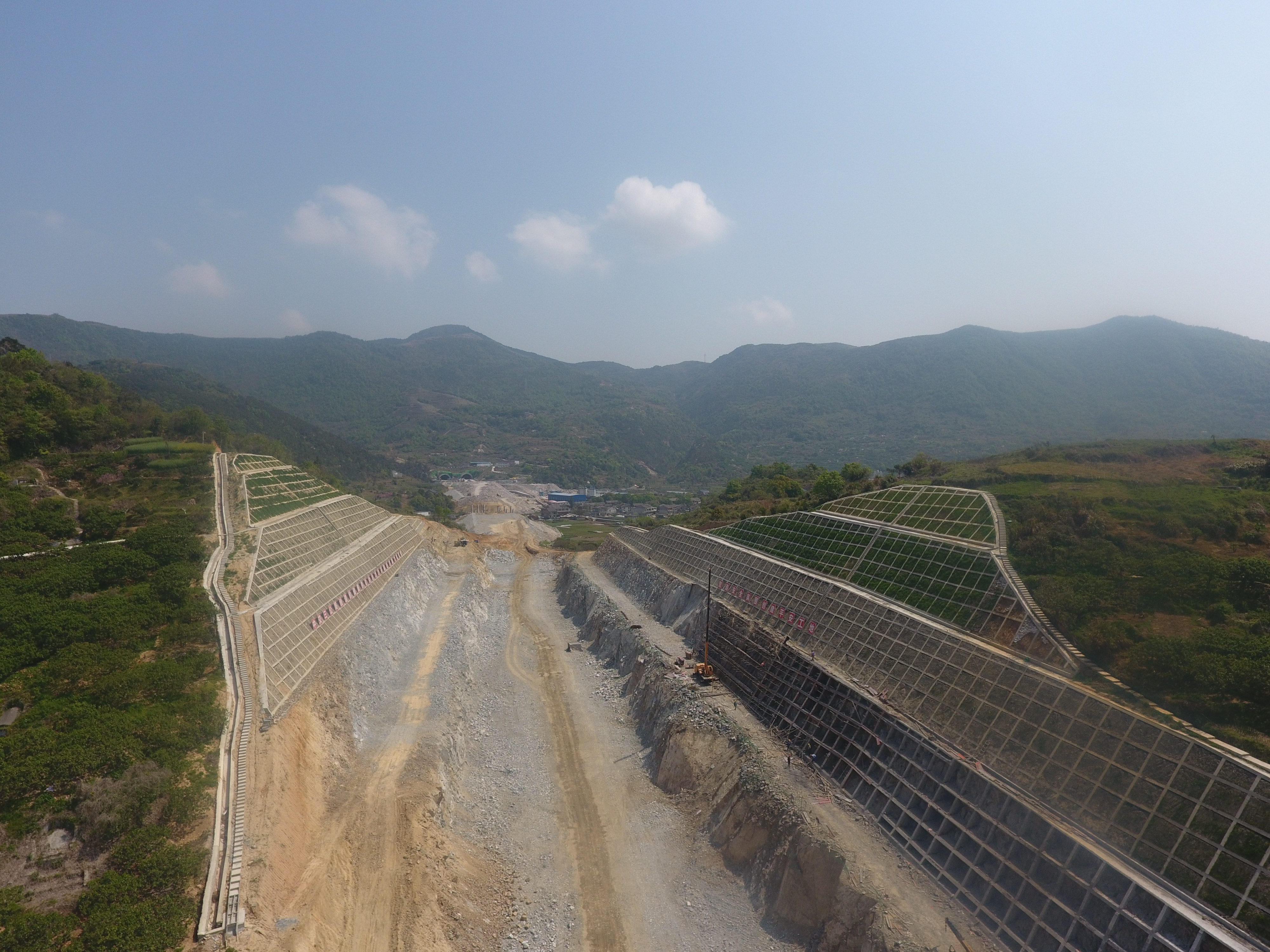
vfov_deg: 66.0
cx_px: 635
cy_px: 476
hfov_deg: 81.7
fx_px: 734
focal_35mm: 20
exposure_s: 1/1473
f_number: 2.8
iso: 100
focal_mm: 3.61
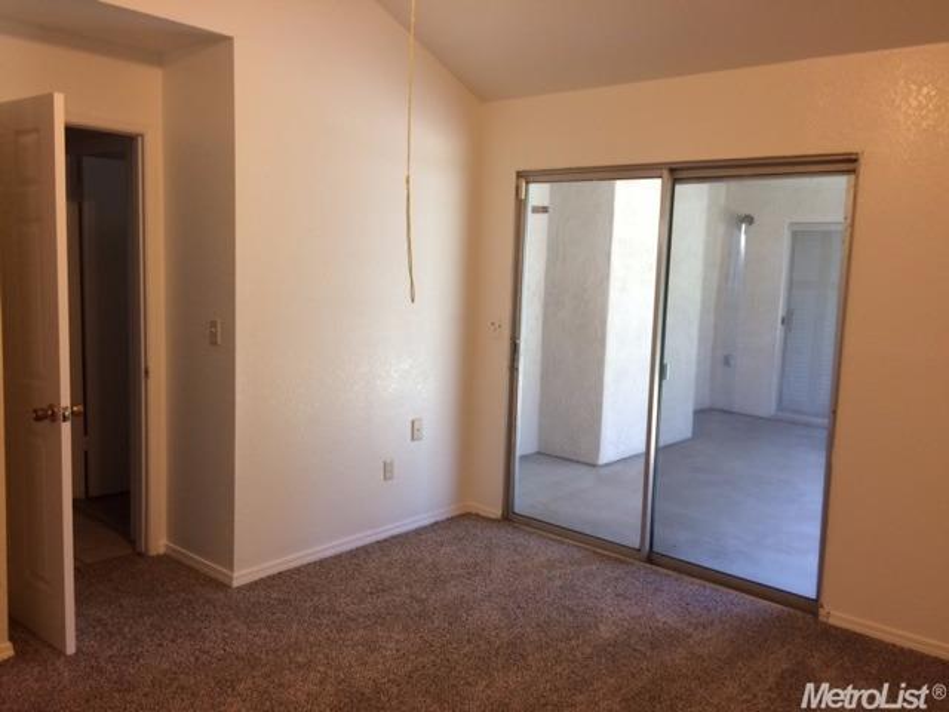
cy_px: 356
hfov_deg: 61.7
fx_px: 795
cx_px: 474
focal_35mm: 29
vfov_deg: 48.2
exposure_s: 1/30
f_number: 2.2
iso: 32
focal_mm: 4.15
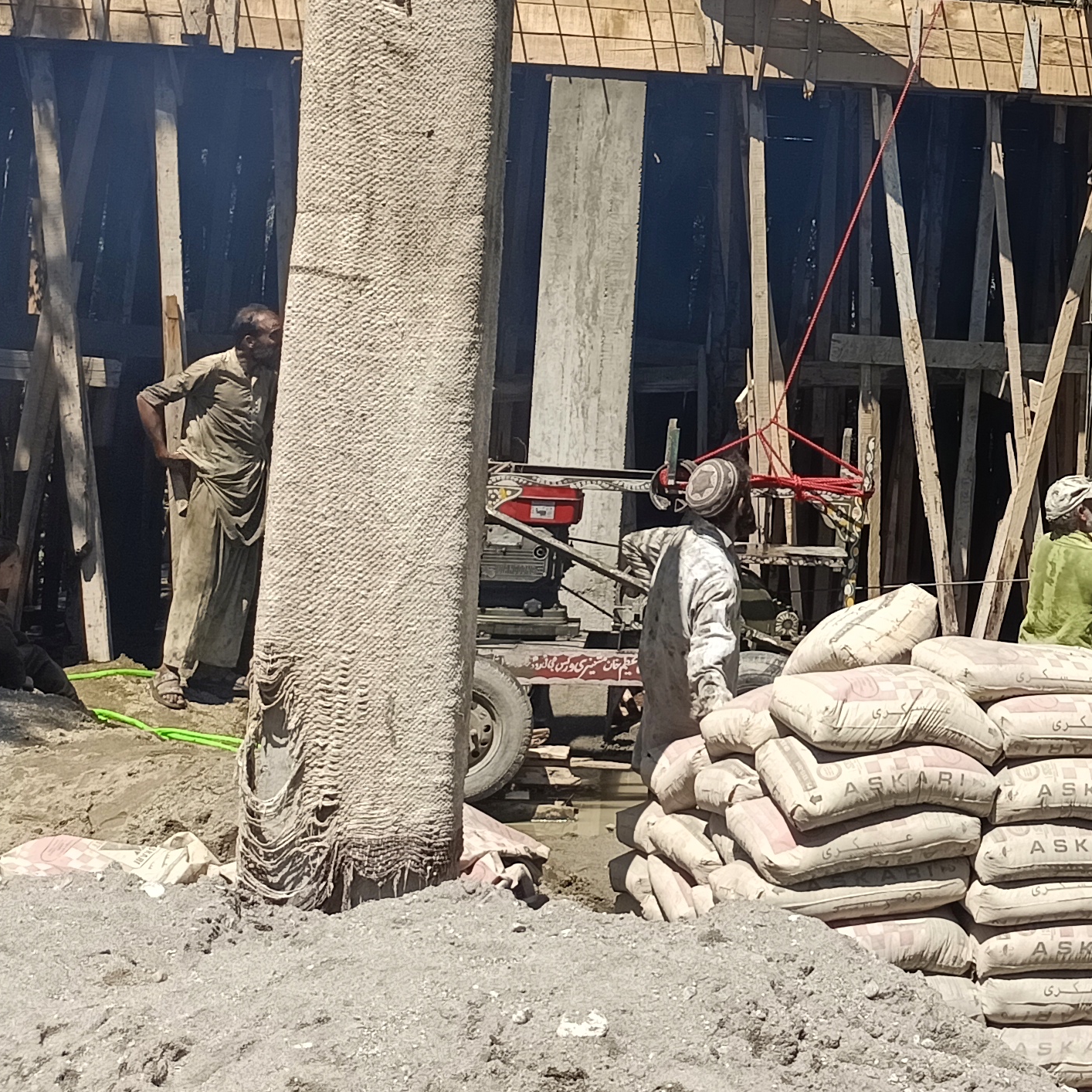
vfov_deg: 23.4
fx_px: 2570
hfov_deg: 22.0
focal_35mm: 72
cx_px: 1348
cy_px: 123
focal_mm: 4.74
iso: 100
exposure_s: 1/450
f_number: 1.79
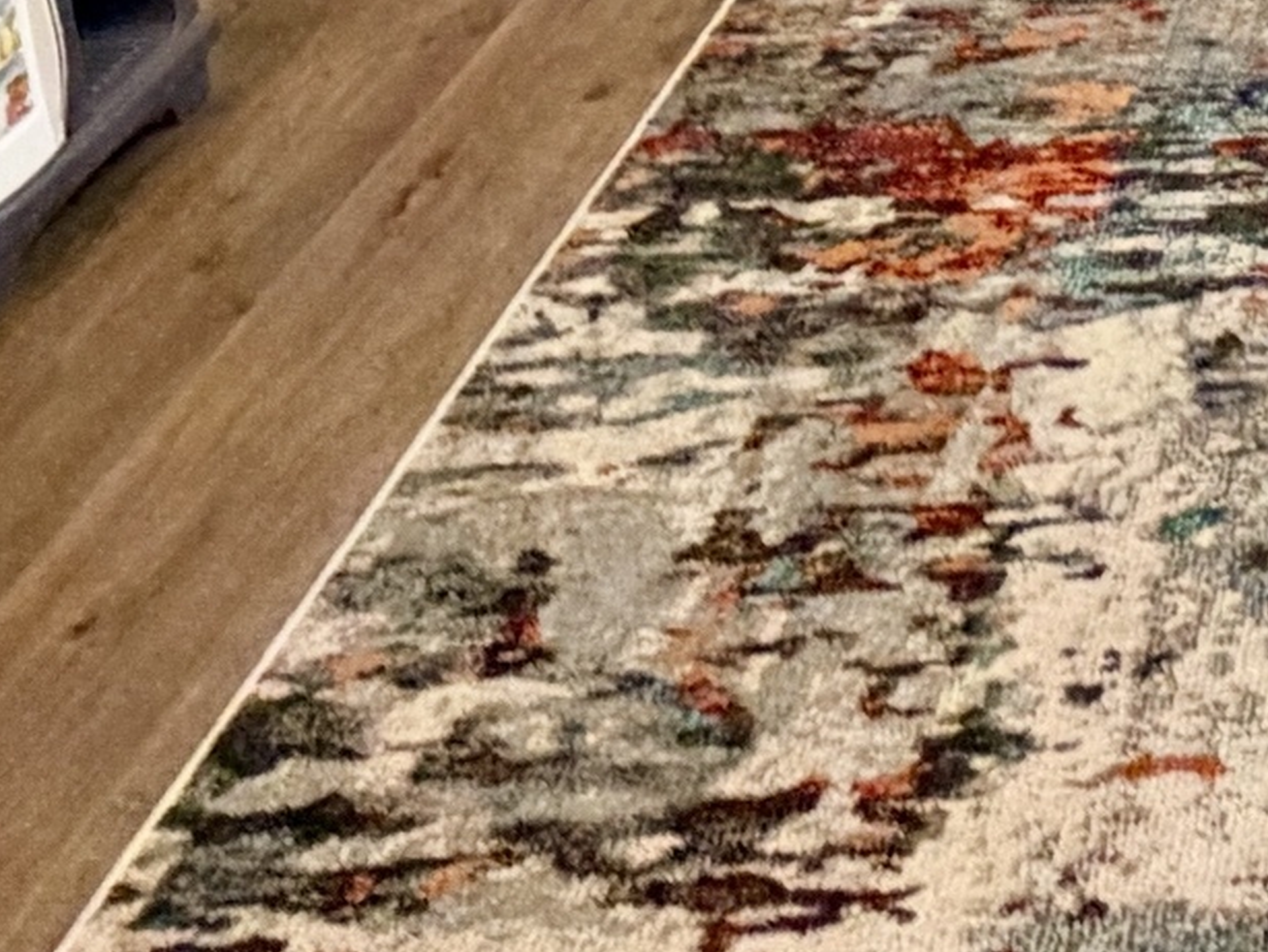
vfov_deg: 17.8
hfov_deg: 23.8
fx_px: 2565
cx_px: 1733
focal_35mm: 70
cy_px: -648
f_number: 2.2
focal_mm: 2.22
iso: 500
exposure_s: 1/60
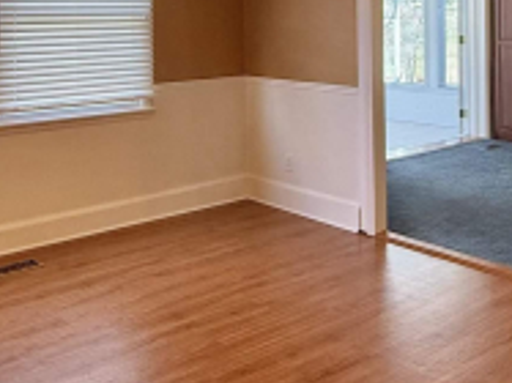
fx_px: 739
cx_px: 242
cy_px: 19
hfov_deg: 38.2
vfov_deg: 27.7
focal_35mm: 50
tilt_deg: -1.0
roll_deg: +0.6
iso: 160
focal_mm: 2.22
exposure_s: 1/120
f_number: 2.2
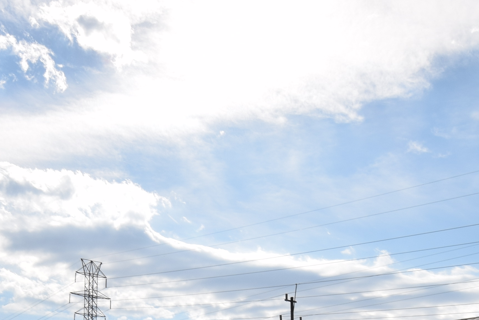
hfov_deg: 38.0
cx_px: 189
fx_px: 692
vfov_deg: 22.3
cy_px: 451
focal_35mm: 52
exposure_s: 1/200
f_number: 13
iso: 100
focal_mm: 10
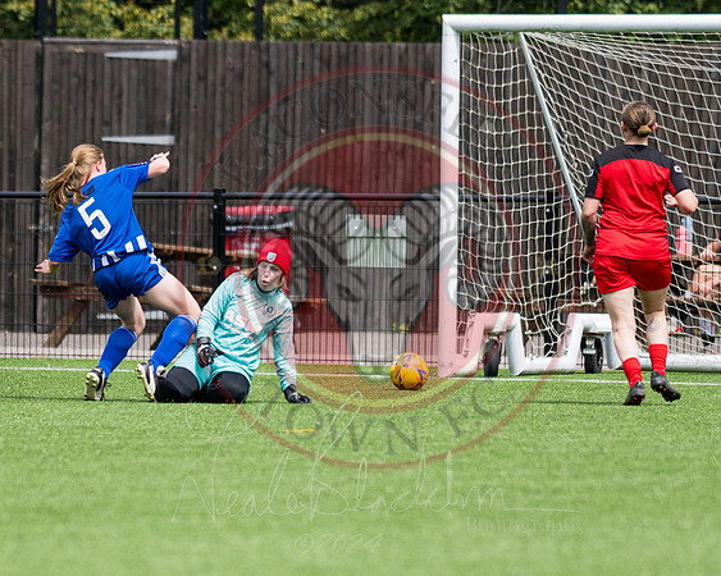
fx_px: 9132
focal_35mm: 428
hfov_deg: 4.5
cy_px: 540
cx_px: 224
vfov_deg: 3.6
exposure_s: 1/10000
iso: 200
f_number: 1.8
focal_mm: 135
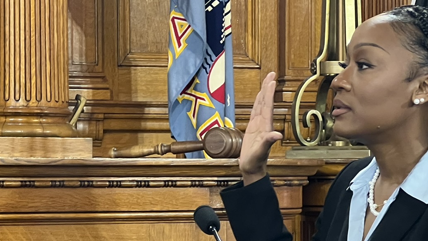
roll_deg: +0.0
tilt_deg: -2.2
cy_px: 199
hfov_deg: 12.9
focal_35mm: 166
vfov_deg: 7.3
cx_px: 364
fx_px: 1884
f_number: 2.8
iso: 320
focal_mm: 9
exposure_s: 1/30
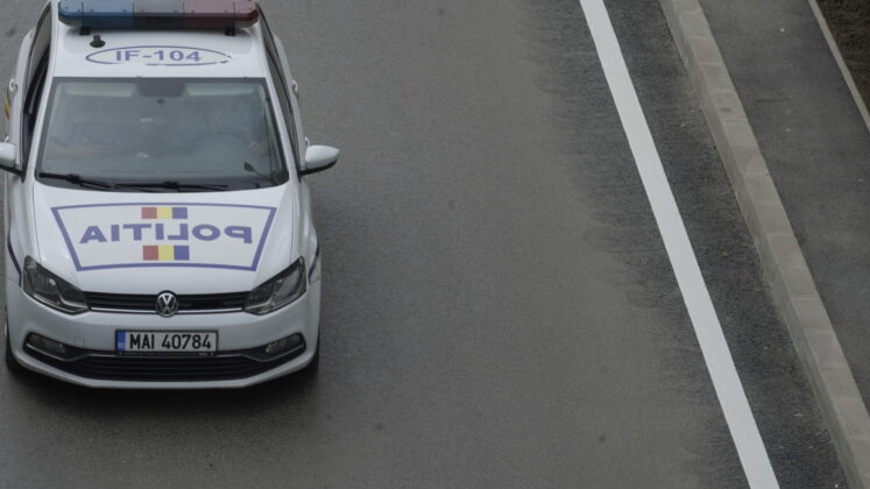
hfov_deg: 8.9
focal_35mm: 241
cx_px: 389
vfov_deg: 5.0
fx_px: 5559
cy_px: 233
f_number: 13
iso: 640
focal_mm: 200
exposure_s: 1/500
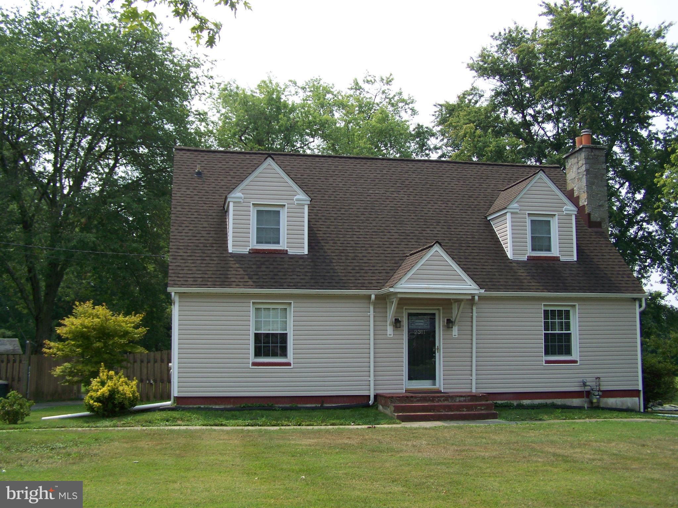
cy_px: 254
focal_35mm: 38
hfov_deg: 49.0
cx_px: 339
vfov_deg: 37.7
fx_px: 744
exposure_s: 1/400
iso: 64
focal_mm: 6.3
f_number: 4
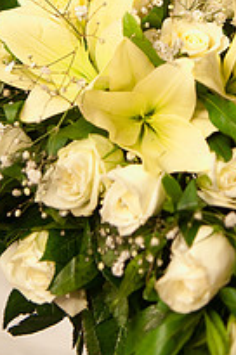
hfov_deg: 13.3
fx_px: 1007
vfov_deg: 19.6
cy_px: 19
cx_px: 166
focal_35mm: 102
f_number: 2.8
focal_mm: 31
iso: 400
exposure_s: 1/100
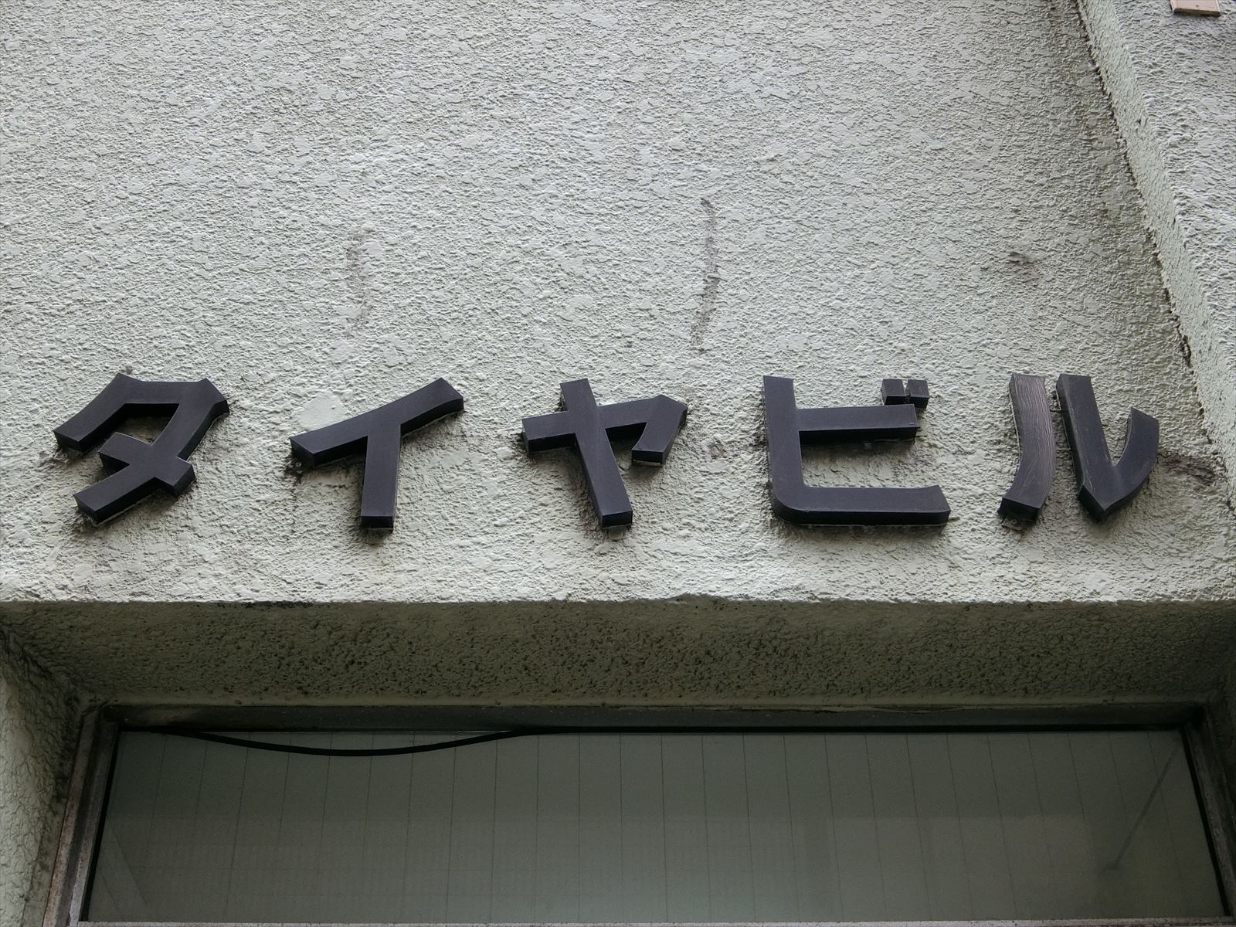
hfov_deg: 39.7
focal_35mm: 48
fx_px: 1714
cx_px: 618
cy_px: 464
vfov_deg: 30.3
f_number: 4.2
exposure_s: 1/125
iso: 200
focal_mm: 10.2
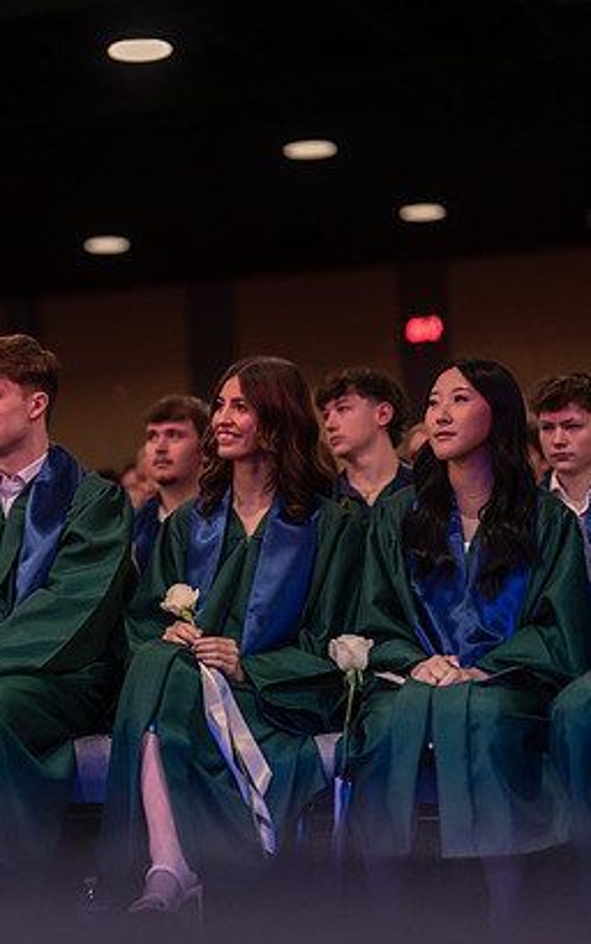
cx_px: 155
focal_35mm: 82
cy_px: 469
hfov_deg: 15.9
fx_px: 2111
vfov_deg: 25.2
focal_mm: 50
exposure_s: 1/500
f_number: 1.2
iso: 1000
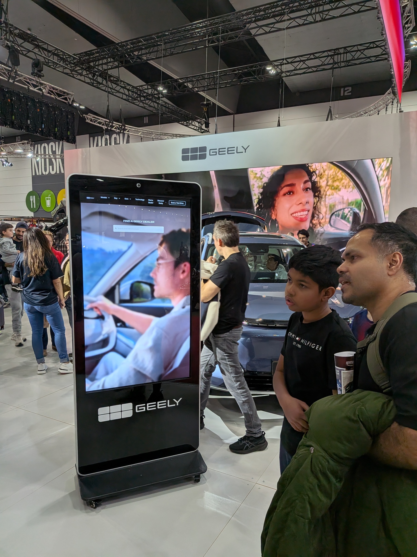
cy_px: 278
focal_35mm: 24
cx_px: 208
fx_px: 385
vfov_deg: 71.6
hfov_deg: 56.8
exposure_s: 1/906
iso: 67
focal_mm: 4.53
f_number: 1.7
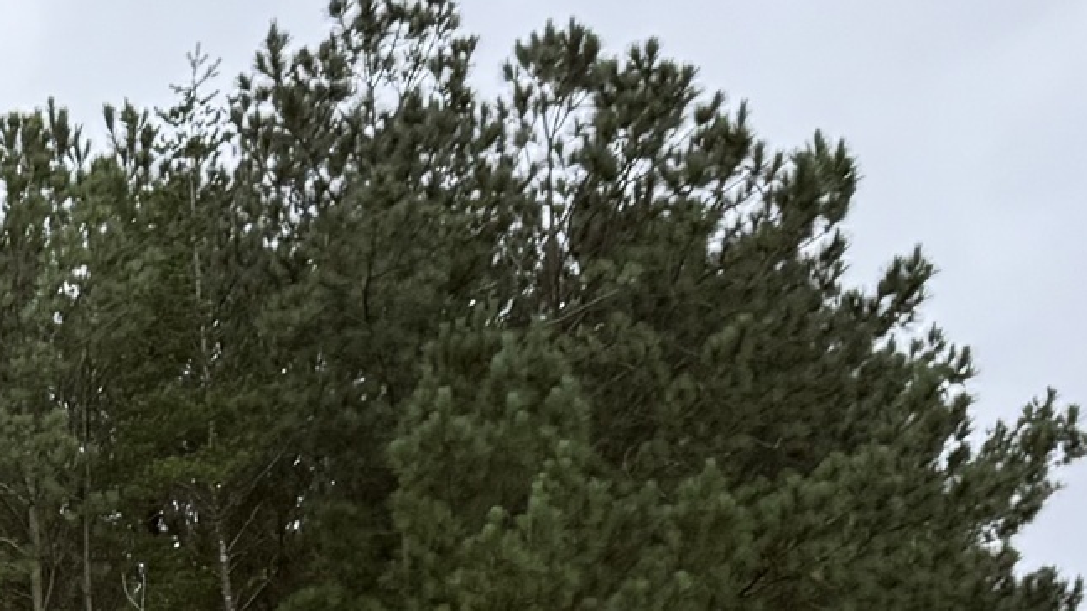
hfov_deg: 15.2
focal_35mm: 124
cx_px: -824
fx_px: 3573
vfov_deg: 8.6
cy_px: 1606
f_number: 1.78
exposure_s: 1/1060
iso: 100
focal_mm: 6.76
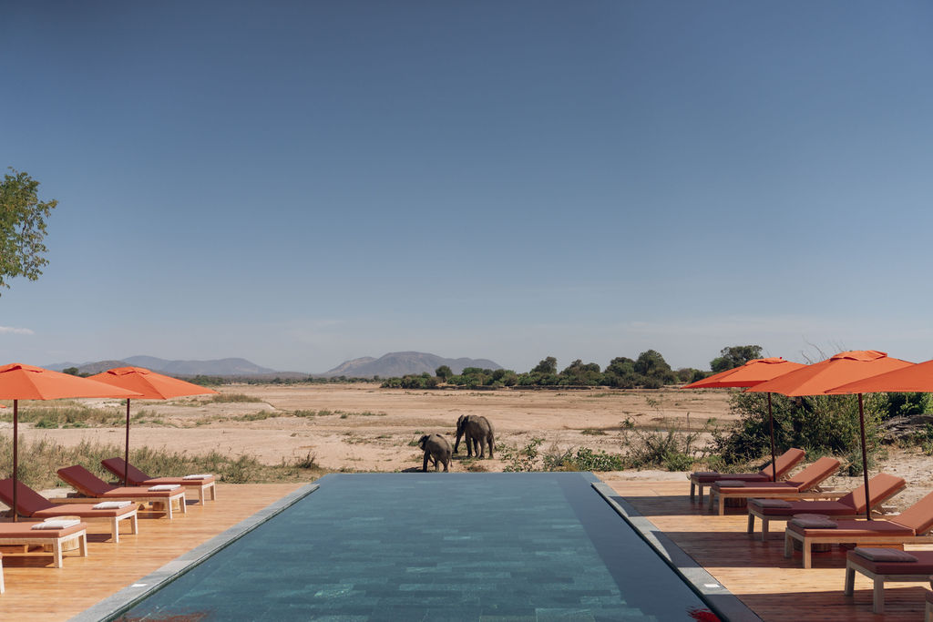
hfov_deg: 58.7
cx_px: 466
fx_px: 829
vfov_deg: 41.1
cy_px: 311
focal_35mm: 32
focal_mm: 32
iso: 250
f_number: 2.8
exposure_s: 1/8000
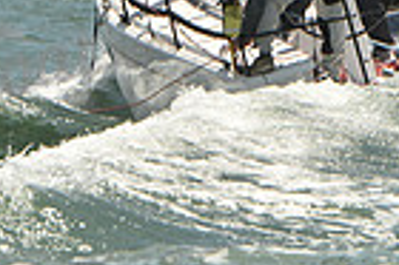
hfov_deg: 2.5
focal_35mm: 831
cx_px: 325
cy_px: -104
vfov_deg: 1.6
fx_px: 9199
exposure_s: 1/800
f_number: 11
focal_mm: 200
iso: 320
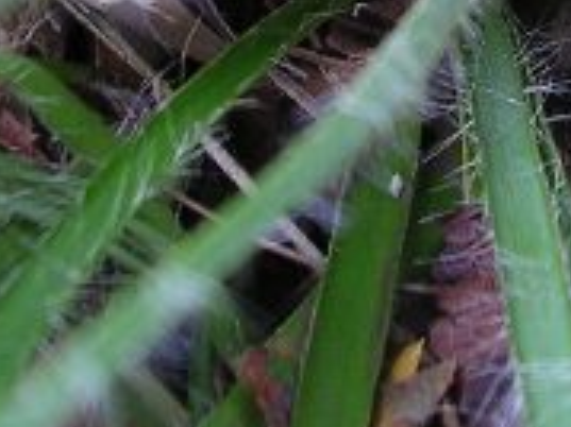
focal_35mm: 163
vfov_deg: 8.8
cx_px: 545
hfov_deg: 12.0
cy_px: -312
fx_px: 2687
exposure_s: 1/7.4
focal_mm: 5.8
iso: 100
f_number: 2.8
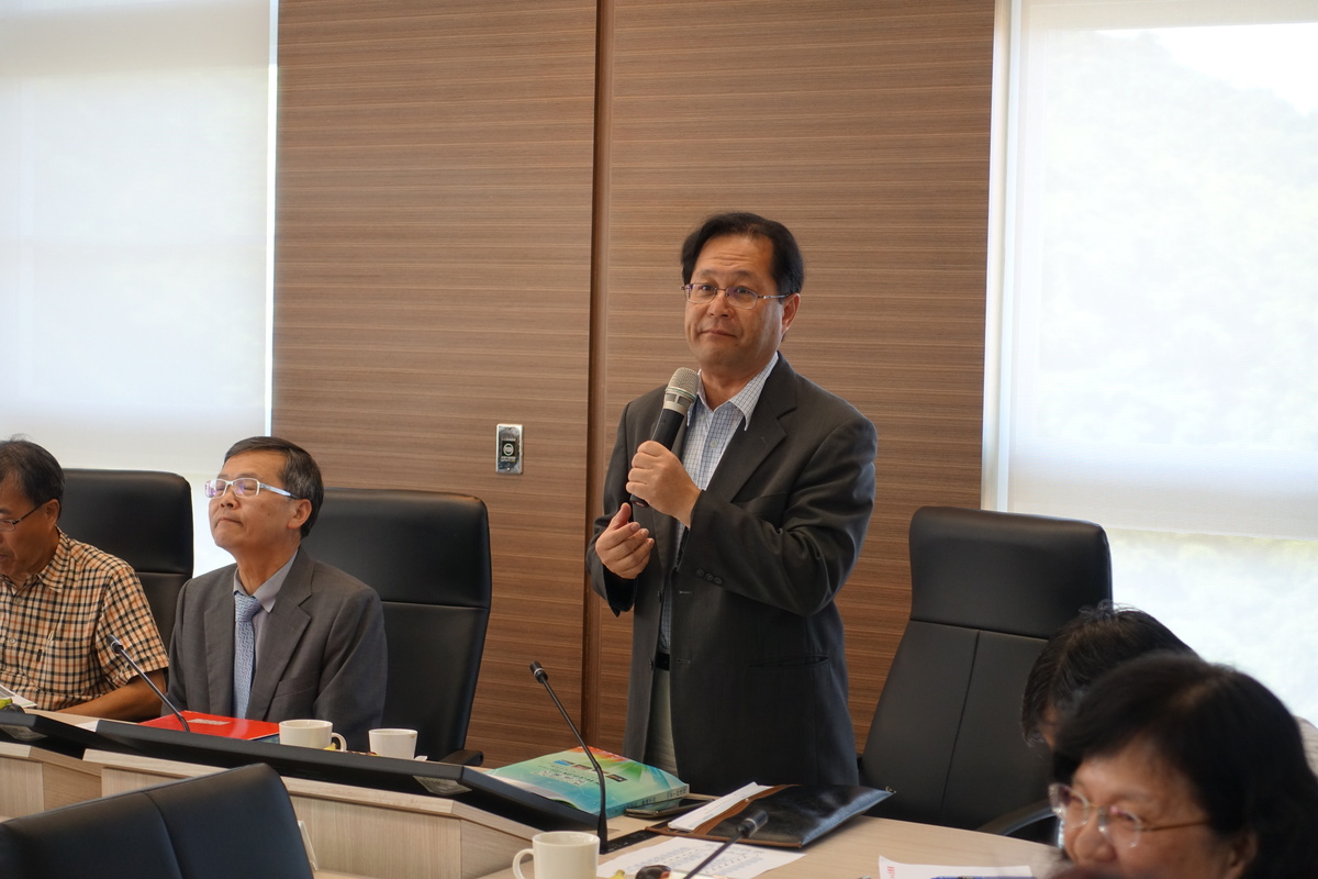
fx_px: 2563
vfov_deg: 19.5
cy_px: 440
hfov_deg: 28.8
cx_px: 659
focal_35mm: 70
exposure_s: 1/80
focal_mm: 25.7
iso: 320
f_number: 2.8
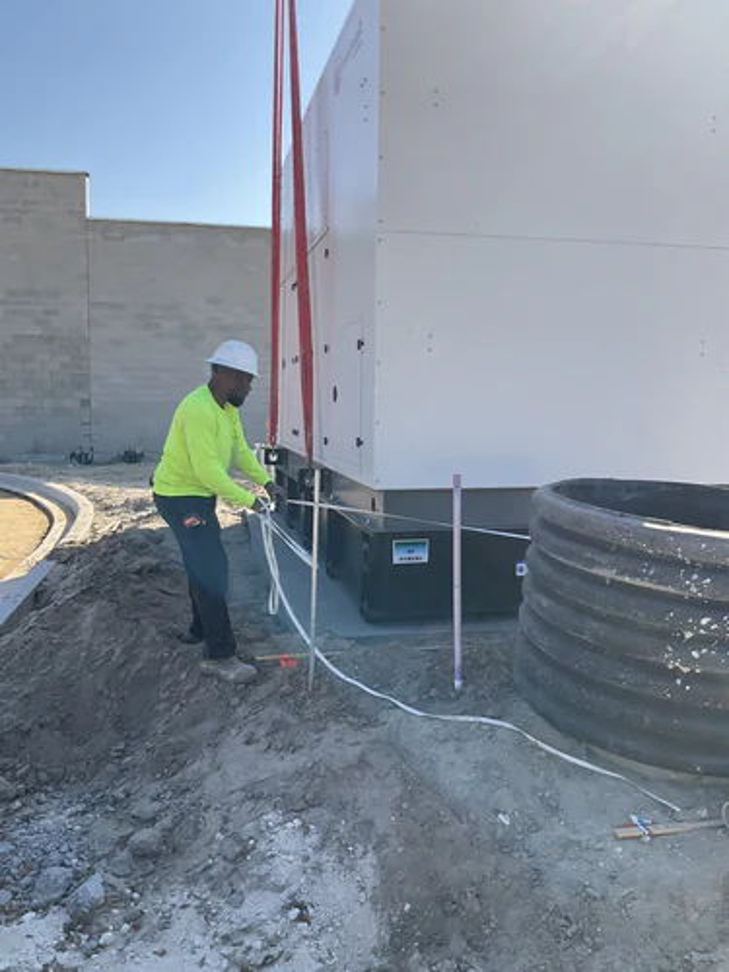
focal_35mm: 29
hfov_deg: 48.2
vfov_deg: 61.7
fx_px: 814
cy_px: 486
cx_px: 364
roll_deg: +0.8
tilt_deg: -5.8
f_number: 1.8
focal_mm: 3
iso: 16
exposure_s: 1/1195
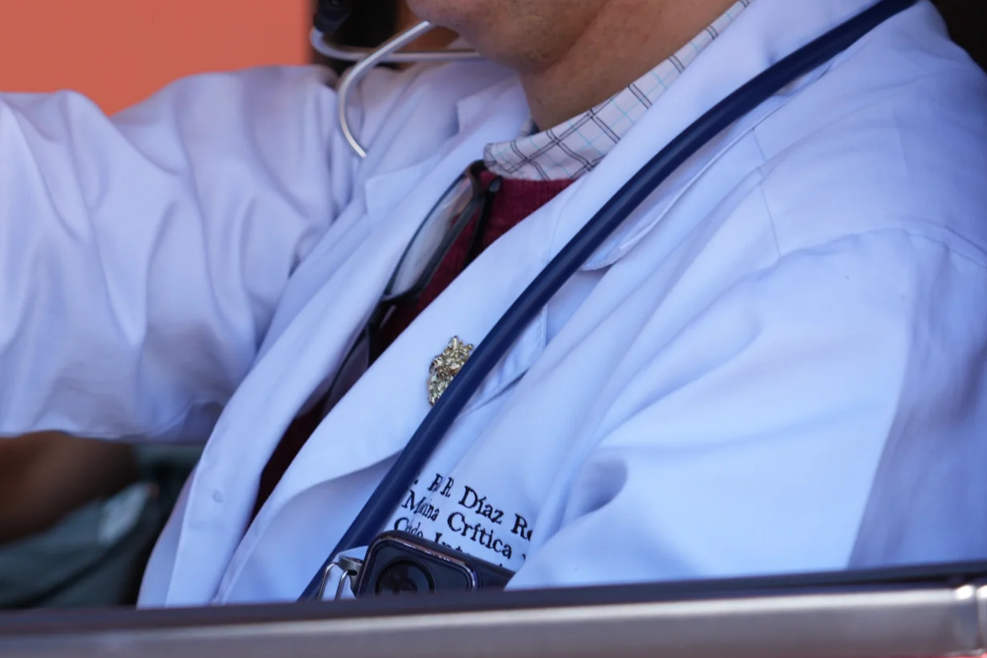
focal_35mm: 143
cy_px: 4
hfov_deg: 14.2
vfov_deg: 9.5
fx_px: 3921
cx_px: 154
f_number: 4.5
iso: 100
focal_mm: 69
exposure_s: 1/125
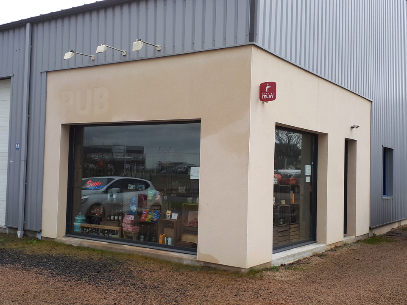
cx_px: 204
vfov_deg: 51.4
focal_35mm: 27
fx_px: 317
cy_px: 152
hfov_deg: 65.3
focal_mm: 3.6
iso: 40
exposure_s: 1/377
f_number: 1.9
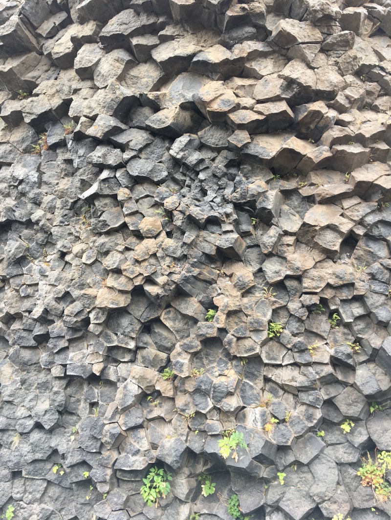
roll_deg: +0.0
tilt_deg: +21.8
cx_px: 196
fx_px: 437
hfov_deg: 48.2
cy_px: 260
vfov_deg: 61.6
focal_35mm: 29
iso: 25
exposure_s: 1/60
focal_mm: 4.15
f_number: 2.2
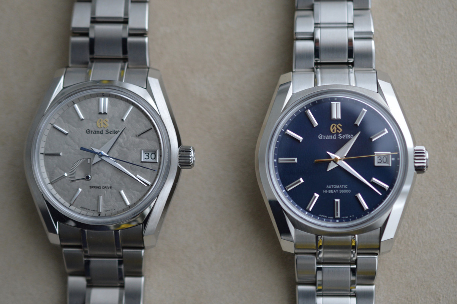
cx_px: 228
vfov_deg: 22.6
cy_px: 152
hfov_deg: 33.4
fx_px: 761
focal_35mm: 60
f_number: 3
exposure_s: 1/60
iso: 500
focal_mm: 40
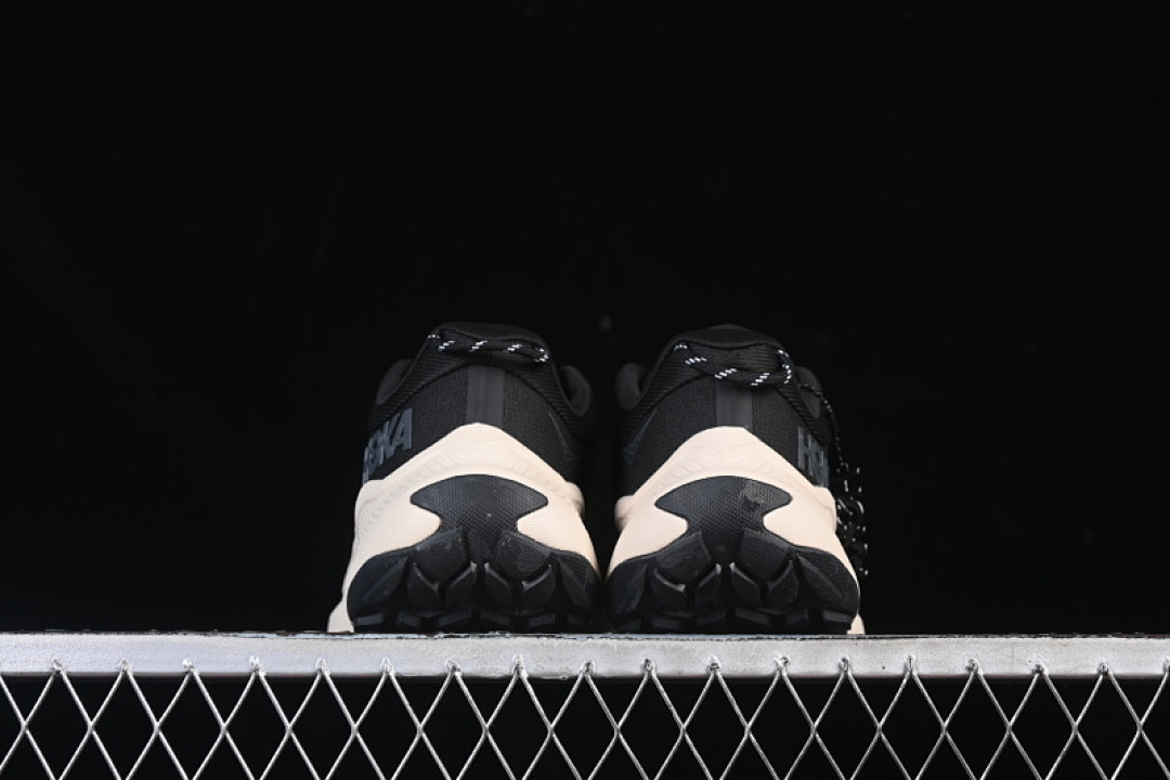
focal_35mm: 75
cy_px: 390
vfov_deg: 18.2
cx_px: 585
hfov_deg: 27.0
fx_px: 2437
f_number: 6.3
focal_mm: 50
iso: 160
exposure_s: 1/60
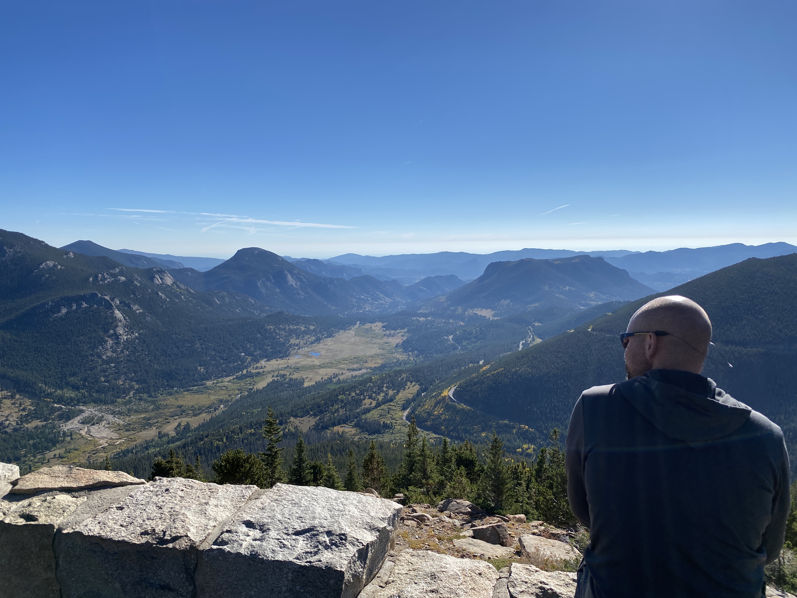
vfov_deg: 53.1
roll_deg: +0.1
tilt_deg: -7.7
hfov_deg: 67.3
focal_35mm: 26
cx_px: 398
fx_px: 599
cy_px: 299
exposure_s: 1/4608
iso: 32
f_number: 1.8
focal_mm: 4.25
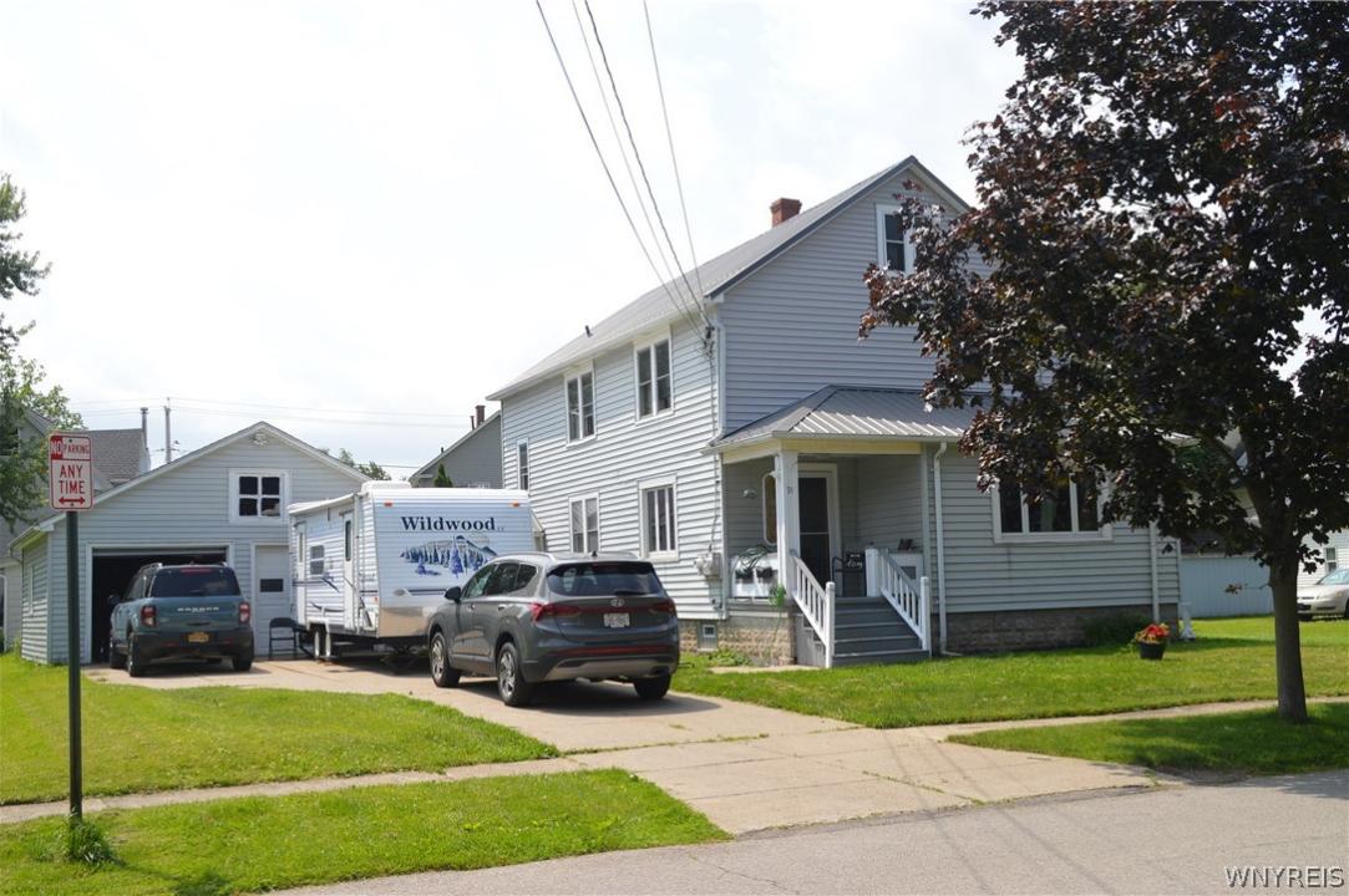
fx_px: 1404
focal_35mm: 38
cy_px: 448
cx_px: 674
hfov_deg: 51.3
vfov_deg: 35.4
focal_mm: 25
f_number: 8
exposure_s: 1/250
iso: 100
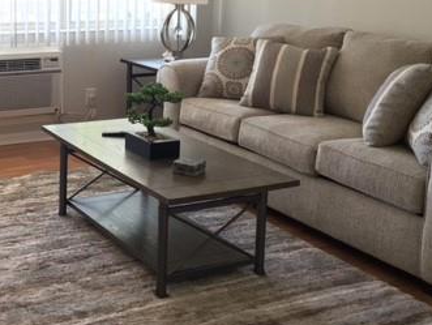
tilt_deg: -8.3
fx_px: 700
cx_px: 81
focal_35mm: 56
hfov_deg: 33.2
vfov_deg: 25.8
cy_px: 72
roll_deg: -1.3
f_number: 2.2
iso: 80
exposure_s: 1/30
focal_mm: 4.15
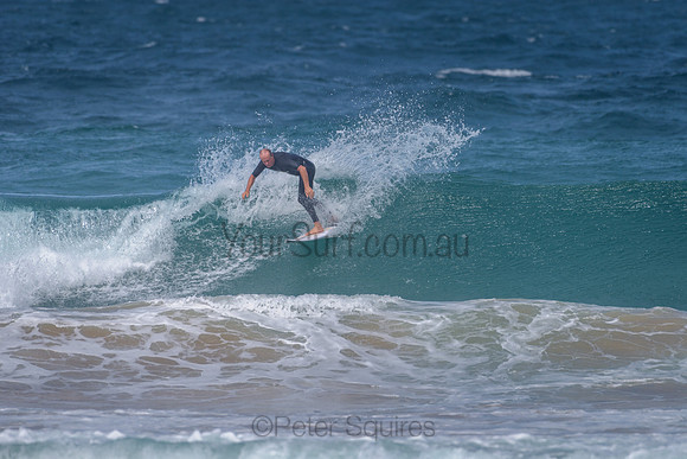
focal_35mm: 613
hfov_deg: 3.4
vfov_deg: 2.2
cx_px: 405
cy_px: 196
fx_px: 11707
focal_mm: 500
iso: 100
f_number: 5.6
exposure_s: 1/2000
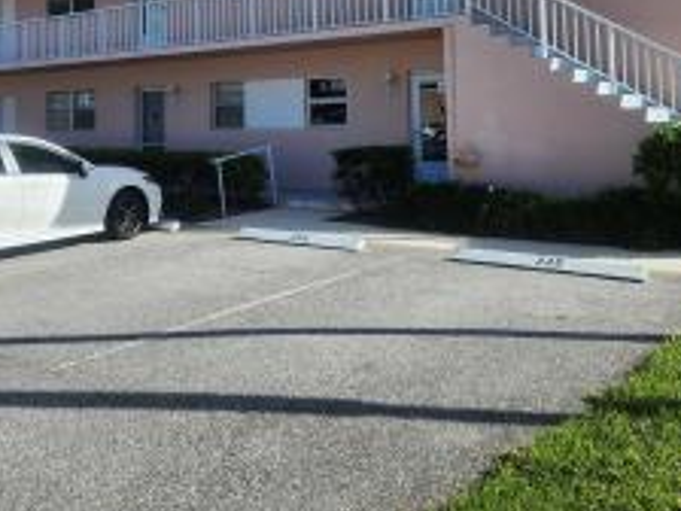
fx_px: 807
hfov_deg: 45.5
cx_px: 264
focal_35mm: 41
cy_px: 76
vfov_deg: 33.7
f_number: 1.8
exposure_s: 1/1391
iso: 20
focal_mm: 5.4
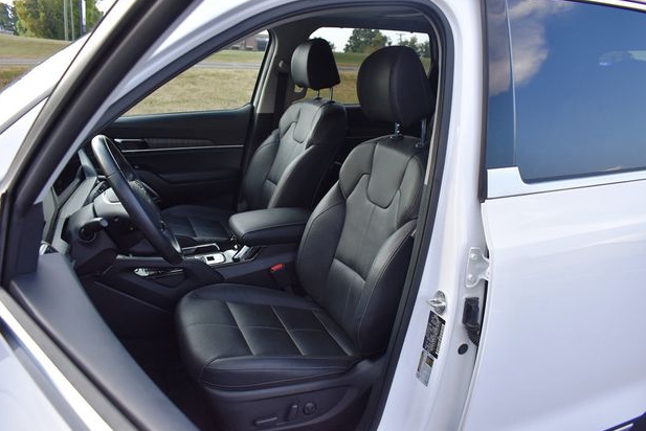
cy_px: 219
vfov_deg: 46.4
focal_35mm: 28
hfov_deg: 65.4
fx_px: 503
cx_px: 320
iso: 400
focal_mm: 18
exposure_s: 1/250
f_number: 5
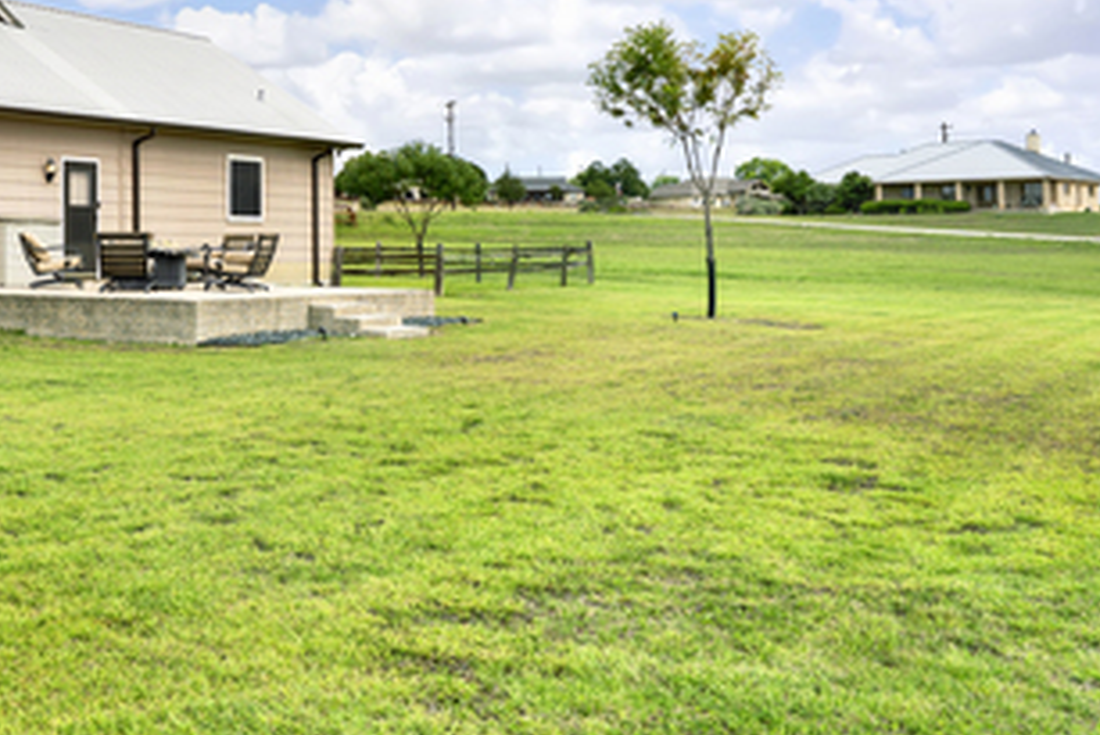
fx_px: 1528
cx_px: 140
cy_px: 163
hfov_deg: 37.4
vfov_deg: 26.6
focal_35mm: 50
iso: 100
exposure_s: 1/1600
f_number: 8
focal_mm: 24
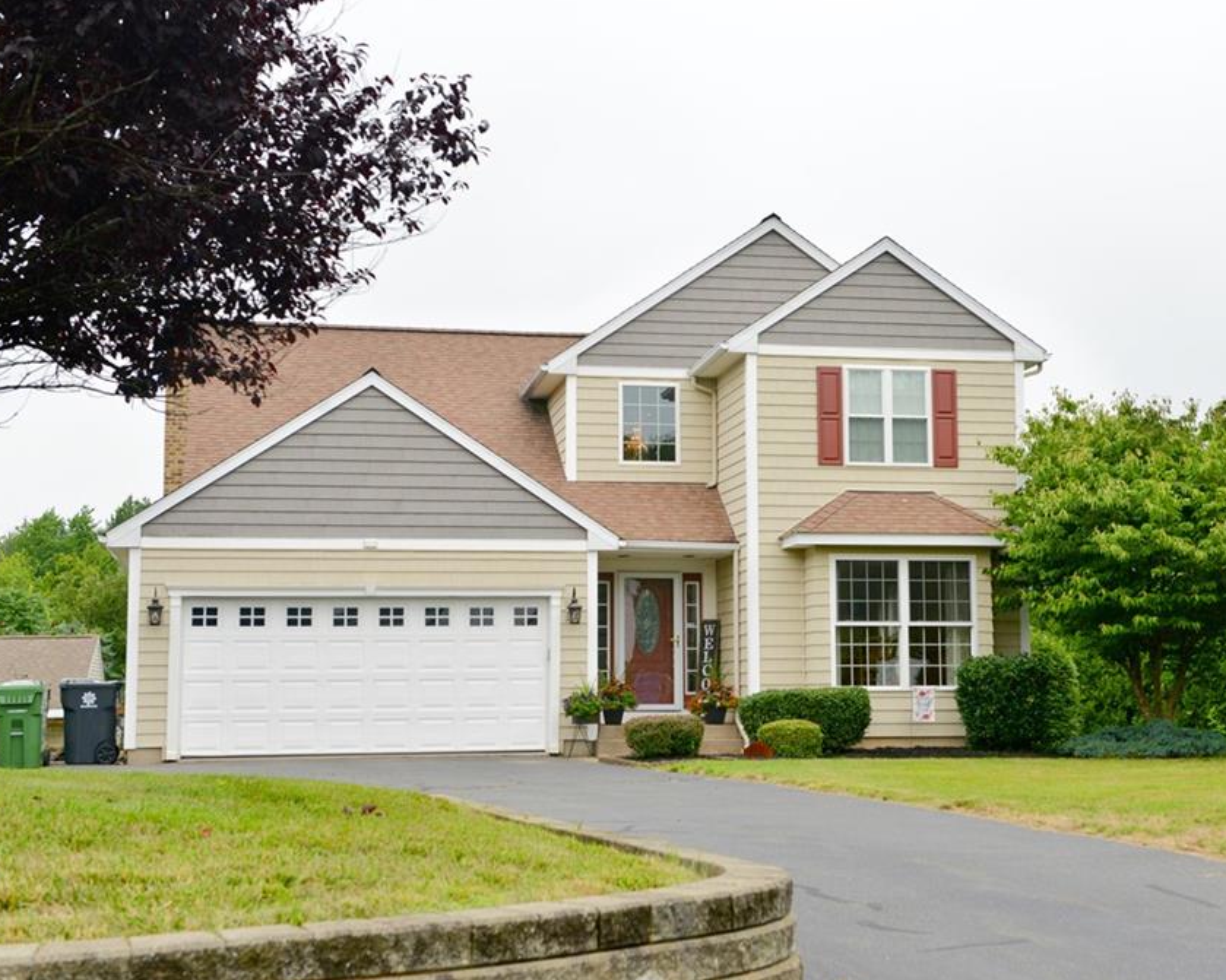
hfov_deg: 34.1
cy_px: 489
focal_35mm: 55
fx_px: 1995
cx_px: 706
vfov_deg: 27.6
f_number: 7.1
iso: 640
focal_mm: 48
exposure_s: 1/1000
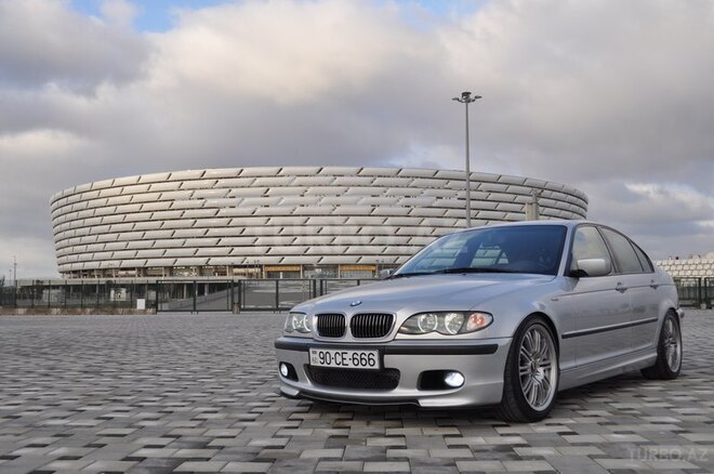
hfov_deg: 53.2
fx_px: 713
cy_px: 237
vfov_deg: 36.8
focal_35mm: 36
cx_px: 357
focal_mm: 24
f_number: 8
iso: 200
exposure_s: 1/250
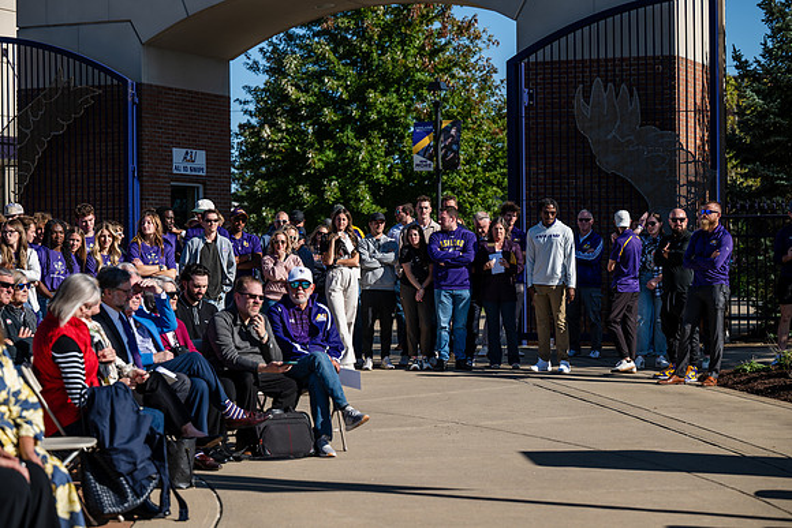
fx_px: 1870
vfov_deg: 16.1
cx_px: 396
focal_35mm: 85
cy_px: 264
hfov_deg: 23.9
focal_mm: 85
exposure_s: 1/640
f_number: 3.5
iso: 50
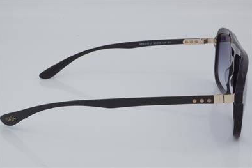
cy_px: 84
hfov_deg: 26.6
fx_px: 532
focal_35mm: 76
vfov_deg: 18.0
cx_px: 125
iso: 100
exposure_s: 1/4
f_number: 32
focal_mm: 50
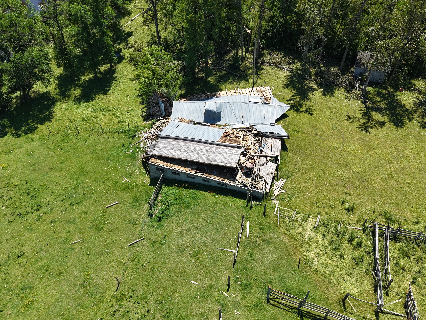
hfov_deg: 61.7
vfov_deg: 48.1
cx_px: 208
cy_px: 180
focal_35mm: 29
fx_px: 357
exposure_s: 1/1600
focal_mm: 8.67
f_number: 1.8
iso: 100
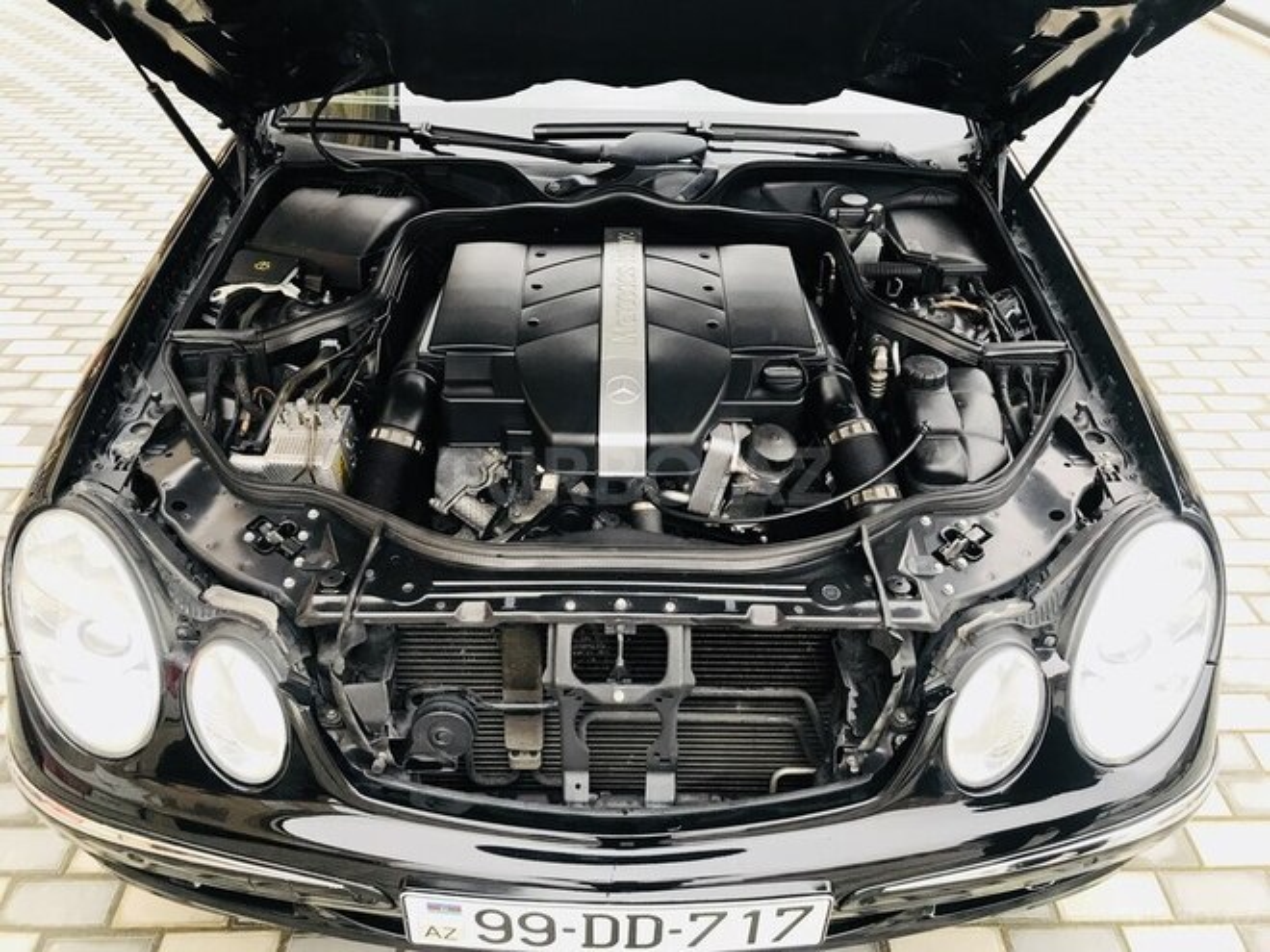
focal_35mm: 28
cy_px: 476
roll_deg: +0.3
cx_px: 635
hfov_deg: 63.4
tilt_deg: -35.5
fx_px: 1027
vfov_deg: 49.7
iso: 20
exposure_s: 1/33
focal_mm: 3.99
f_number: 1.8
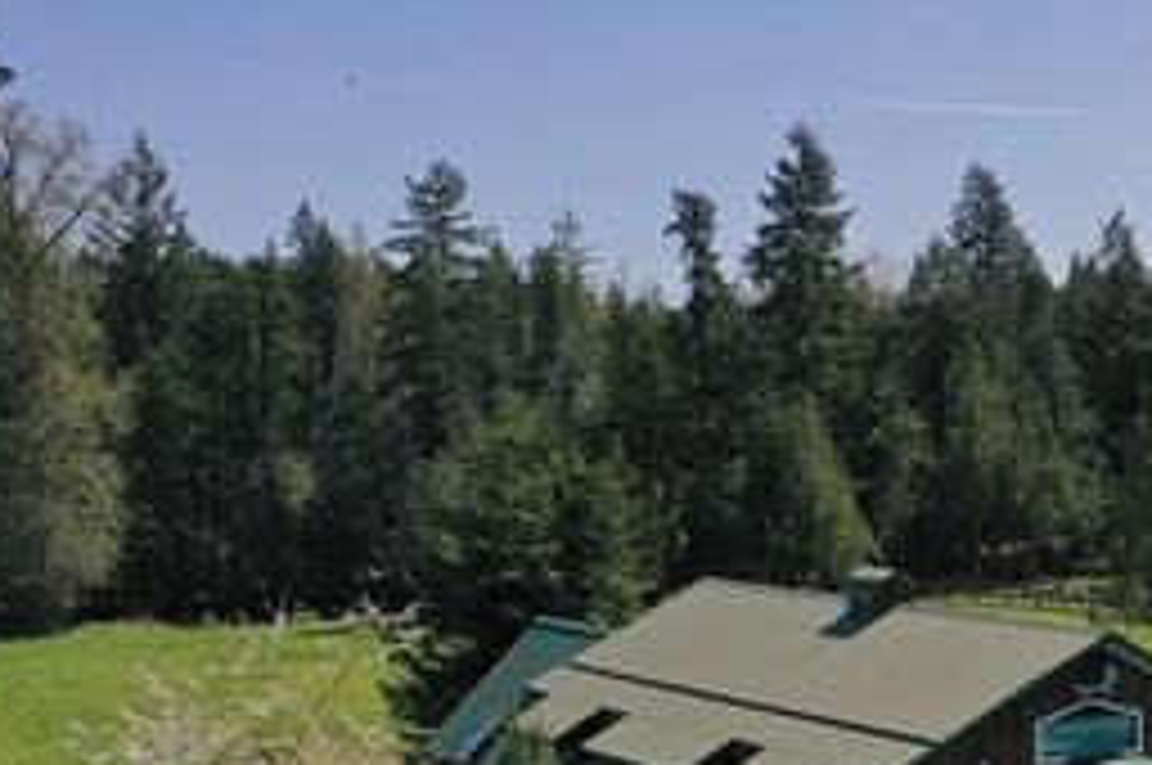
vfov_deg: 19.0
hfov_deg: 26.1
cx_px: 1341
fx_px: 2237
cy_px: 702
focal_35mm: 70
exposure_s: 1/200
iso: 100
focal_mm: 10.26
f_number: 4.5
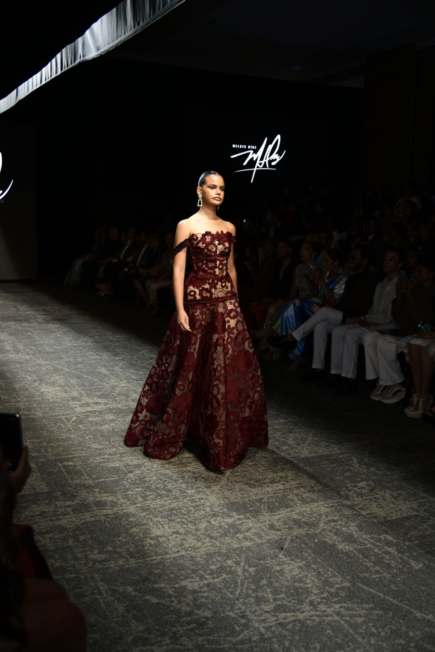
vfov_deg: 50.7
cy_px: 326
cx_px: 218
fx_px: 689
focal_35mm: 38
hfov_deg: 35.1
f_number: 4
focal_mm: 38
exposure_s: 1/160
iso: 800
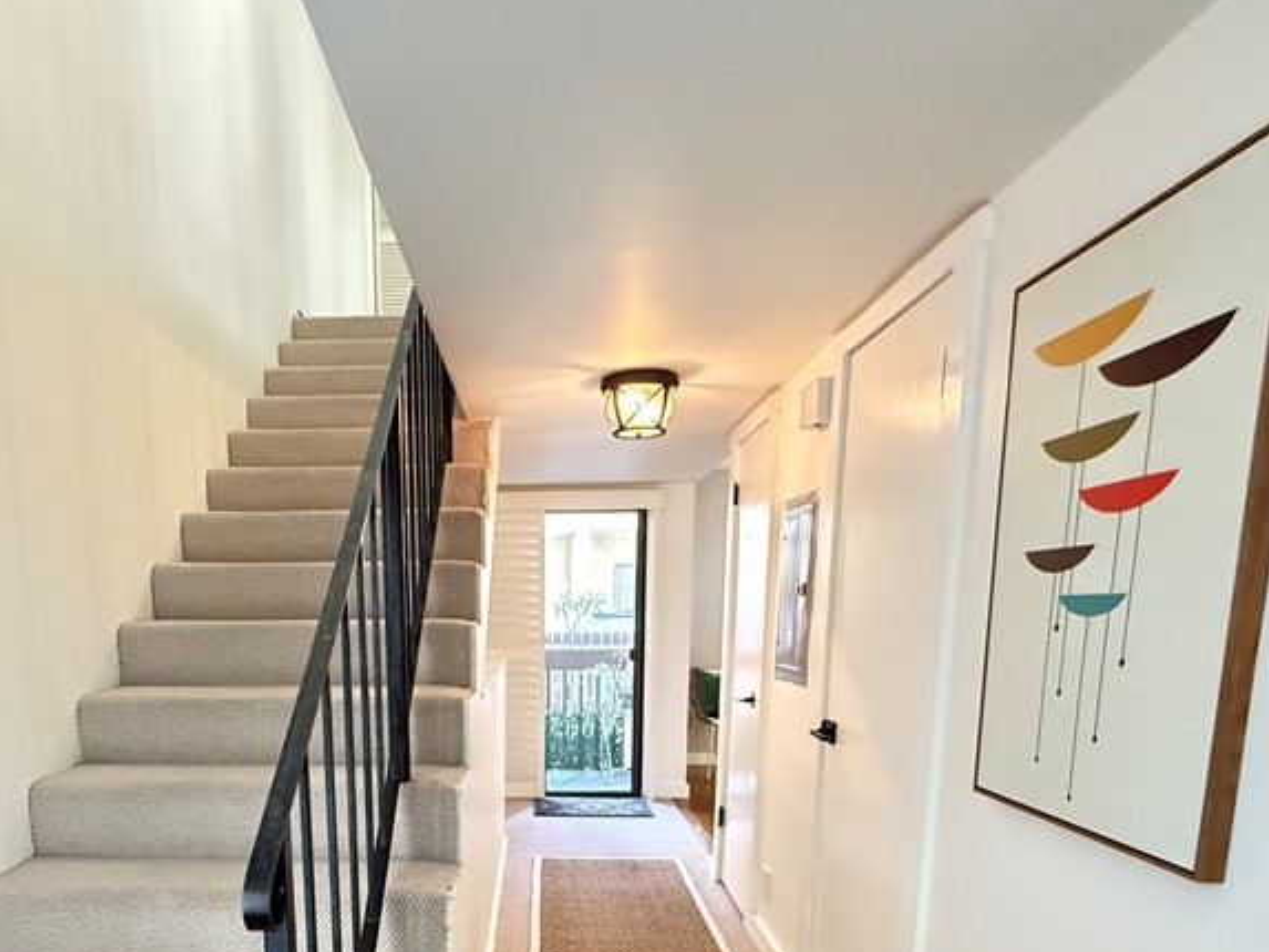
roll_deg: +0.0
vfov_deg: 51.3
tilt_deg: -10.1
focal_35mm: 25
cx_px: 492
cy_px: 770
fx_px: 917
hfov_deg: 68.5
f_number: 2.2
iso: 1250
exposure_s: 1/60
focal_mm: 2.22
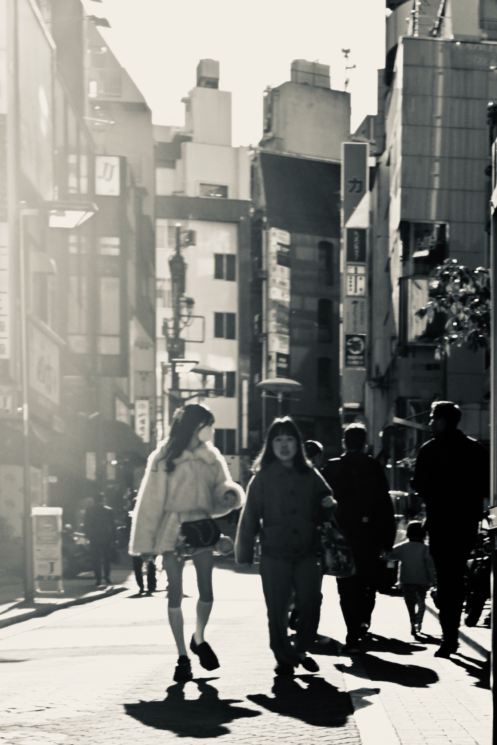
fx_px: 828
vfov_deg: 48.5
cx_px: 248
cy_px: 372
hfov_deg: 33.4
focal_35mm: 40
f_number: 16
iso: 800
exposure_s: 1/500
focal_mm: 40
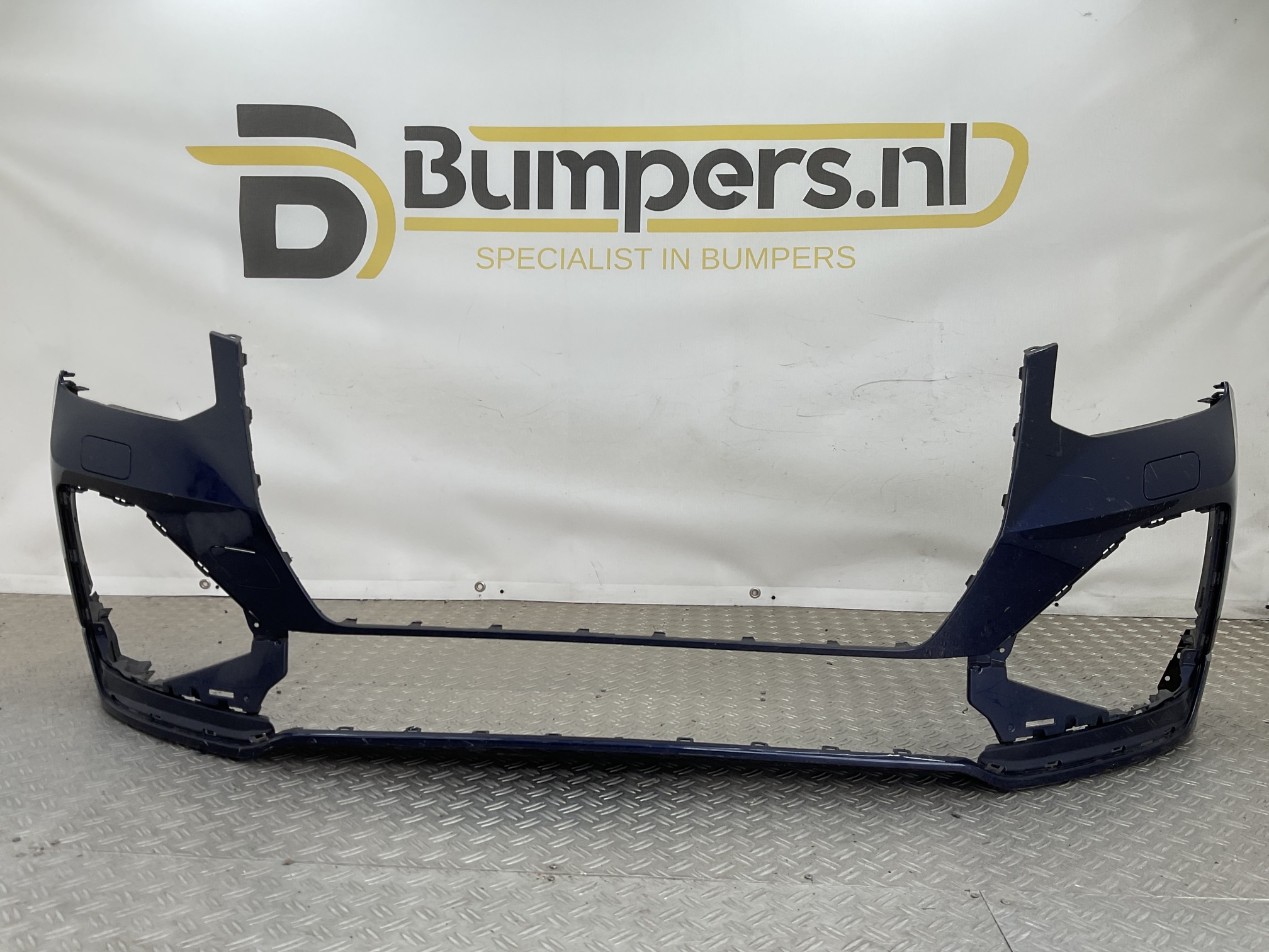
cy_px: 476
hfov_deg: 61.7
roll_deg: -1.7
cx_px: 634
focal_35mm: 29
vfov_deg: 48.2
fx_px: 1063
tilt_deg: -8.3
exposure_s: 1/185
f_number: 1.8
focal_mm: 3
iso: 16
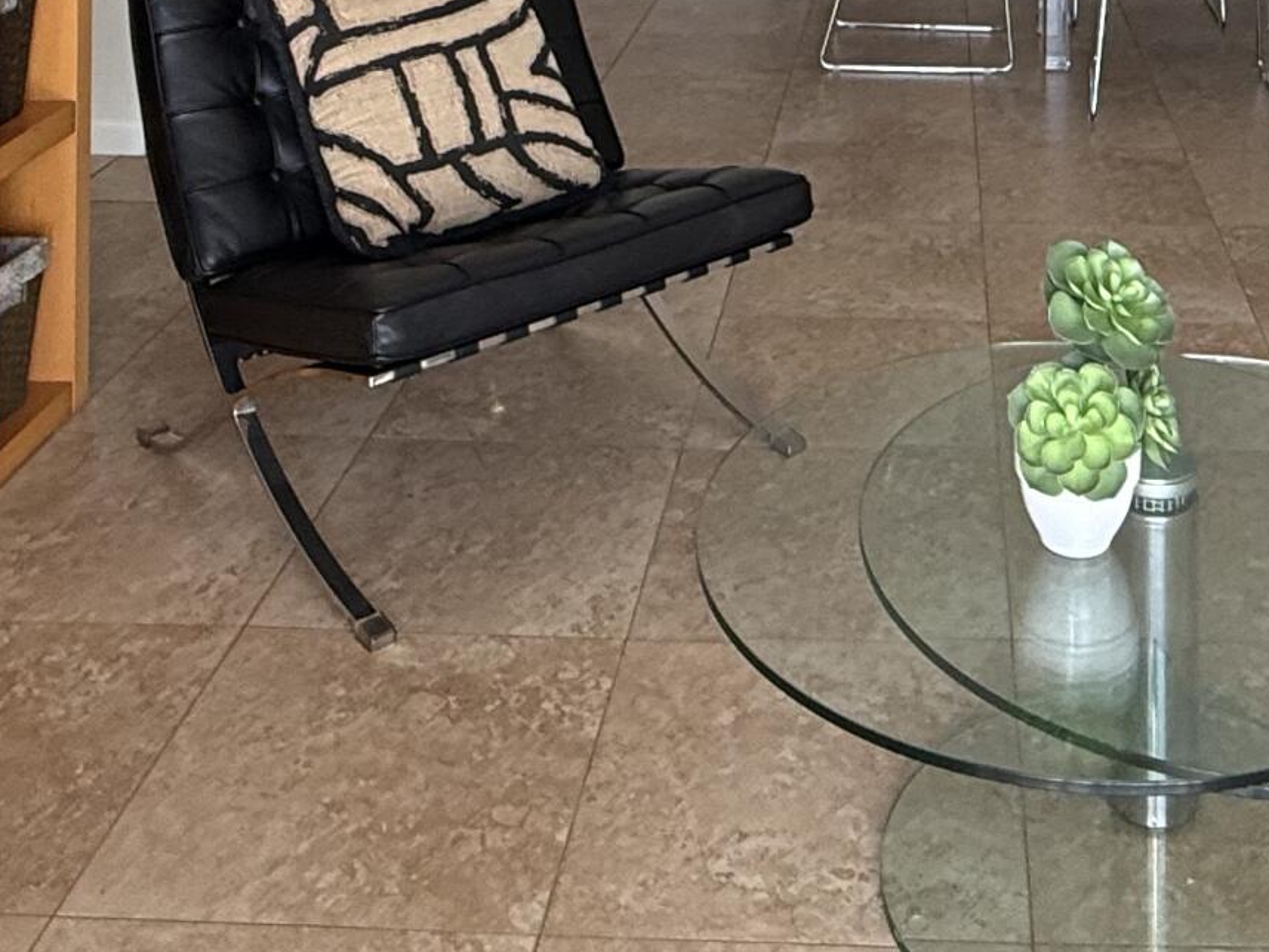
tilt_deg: +1.1
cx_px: 906
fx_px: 1797
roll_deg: -0.7
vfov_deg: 24.0
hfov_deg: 38.2
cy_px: -437
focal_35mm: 49
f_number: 2.2
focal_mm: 2.22
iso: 160
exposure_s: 1/99
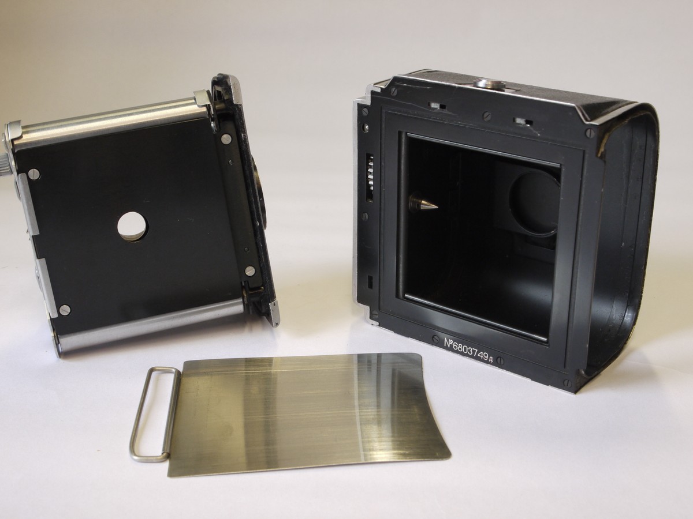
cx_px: 346
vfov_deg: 28.0
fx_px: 1041
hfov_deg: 36.8
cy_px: 260
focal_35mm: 52
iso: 400
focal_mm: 26
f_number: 11
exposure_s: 1/15
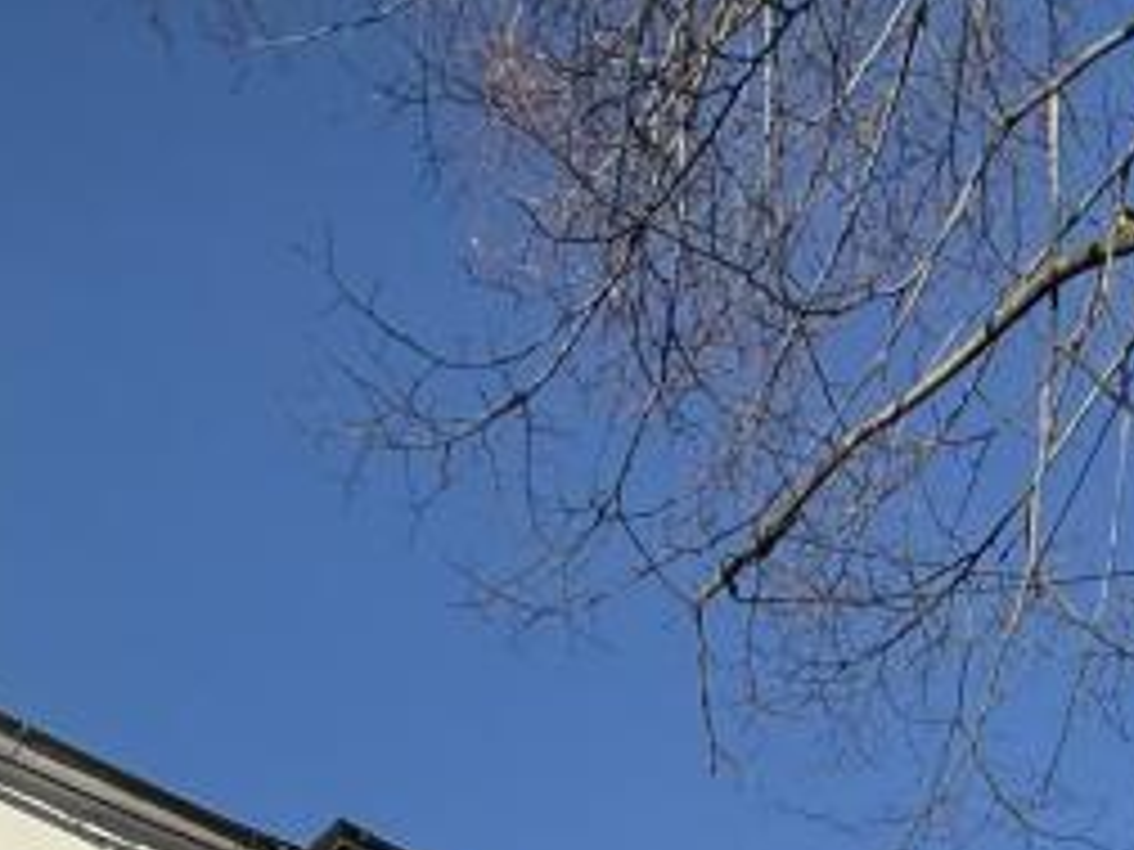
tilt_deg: +16.3
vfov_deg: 17.7
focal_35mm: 57
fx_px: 1867
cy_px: 1713
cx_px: 410
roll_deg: +4.6
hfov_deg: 33.6
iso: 50
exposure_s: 1/2092
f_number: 2.2
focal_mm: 2.22
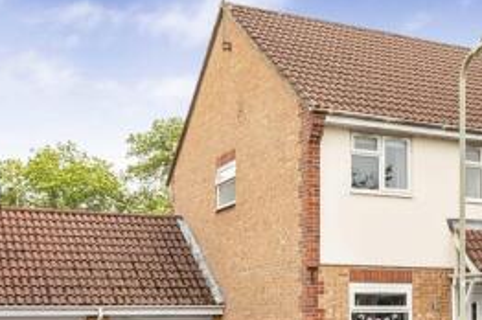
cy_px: 255
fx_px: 814
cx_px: 379
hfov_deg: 32.2
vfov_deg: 22.0
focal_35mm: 61
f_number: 8
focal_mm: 33.5
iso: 640
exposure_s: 1/200
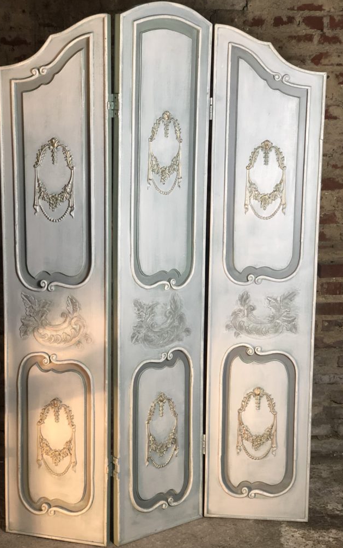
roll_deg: +0.8
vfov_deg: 36.3
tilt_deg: -8.4
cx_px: 158
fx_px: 838
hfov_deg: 23.1
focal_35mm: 56
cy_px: 273
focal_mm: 6
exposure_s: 1/33
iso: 100
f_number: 2.4
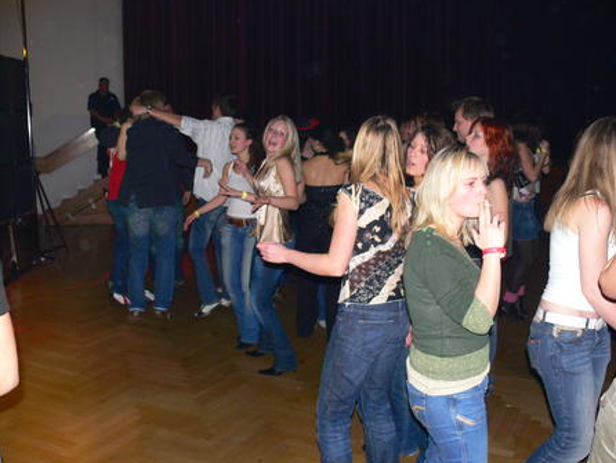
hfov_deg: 50.1
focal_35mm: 37
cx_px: 325
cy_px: 238
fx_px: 659
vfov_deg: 38.7
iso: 125
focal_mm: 7.4
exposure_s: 1/30
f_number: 2.8
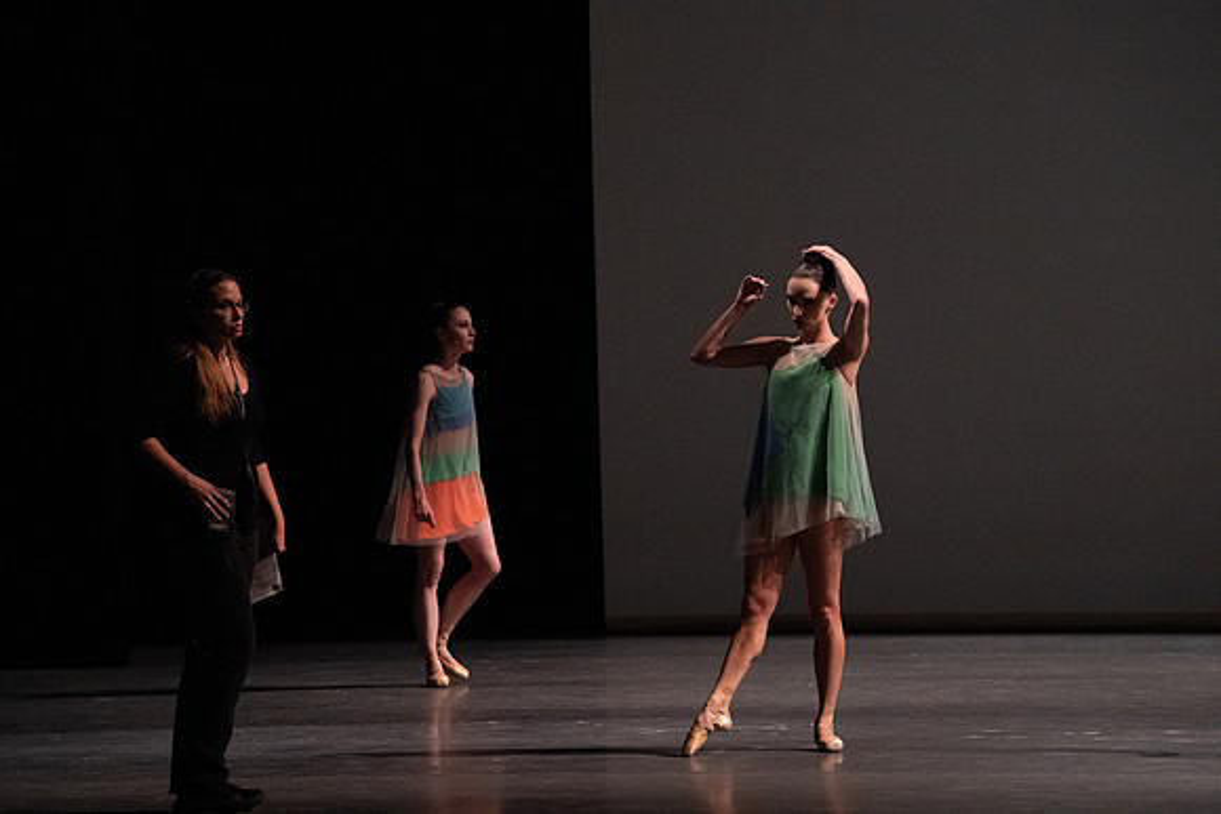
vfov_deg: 6.9
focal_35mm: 200
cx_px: 610
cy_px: 407
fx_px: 6785
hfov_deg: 10.3
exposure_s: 1/400
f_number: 6.3
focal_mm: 200
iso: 16000
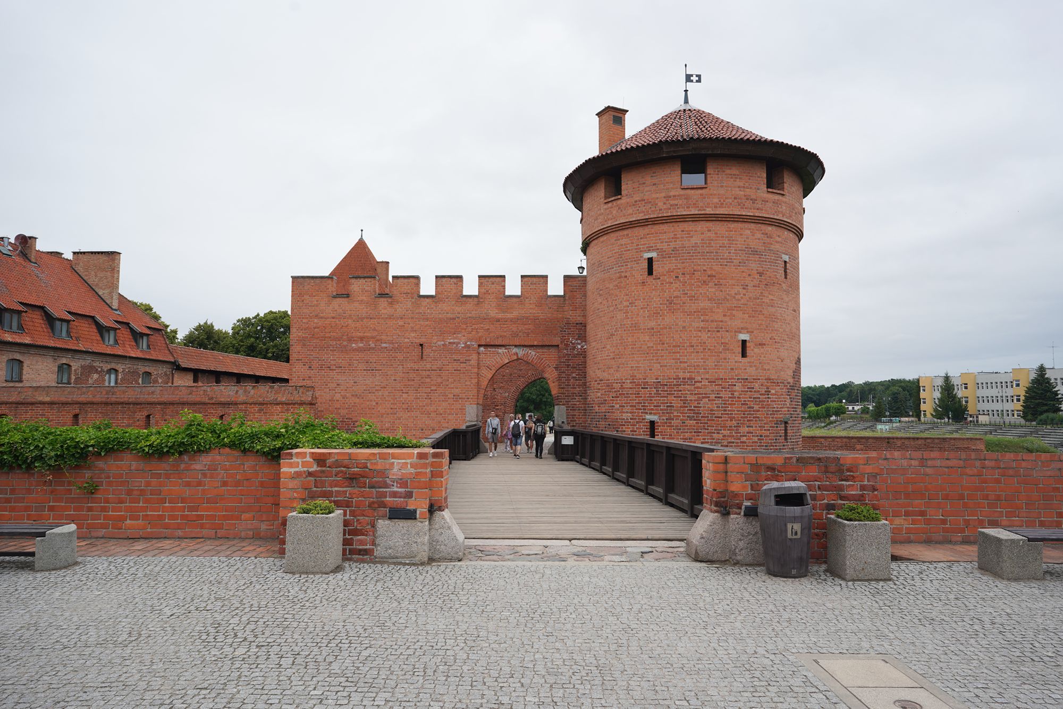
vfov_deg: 53.1
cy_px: 354
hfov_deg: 73.7
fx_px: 709
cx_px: 532
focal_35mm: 24
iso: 100
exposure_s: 1/100
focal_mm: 24
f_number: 9
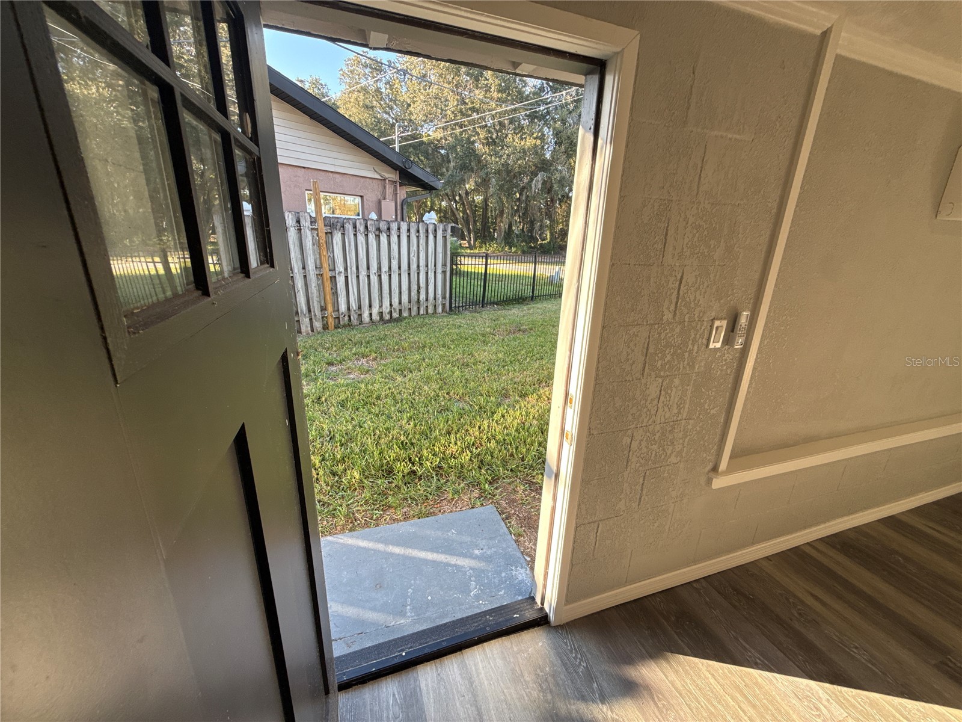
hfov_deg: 102.1
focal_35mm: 14
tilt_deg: -17.9
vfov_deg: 85.7
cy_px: 361
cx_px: 481
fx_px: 389
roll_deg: -2.6
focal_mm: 2.22
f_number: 2.2
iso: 64
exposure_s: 1/125
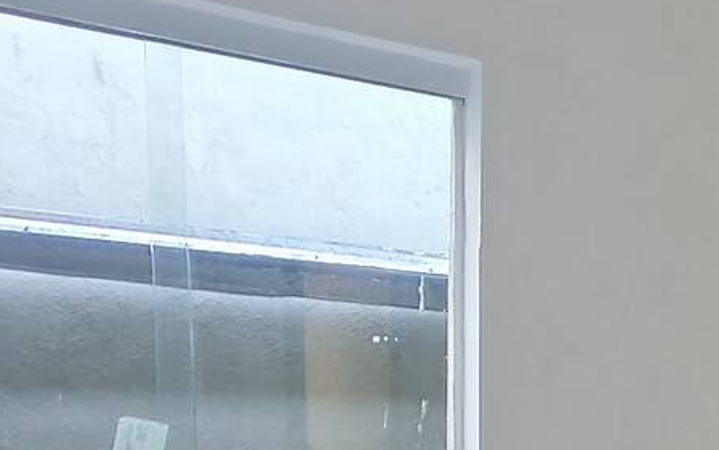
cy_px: 536
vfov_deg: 23.3
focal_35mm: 51
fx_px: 1000
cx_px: 789
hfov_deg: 34.3
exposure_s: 1/30
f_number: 2.2
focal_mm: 1.67
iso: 500
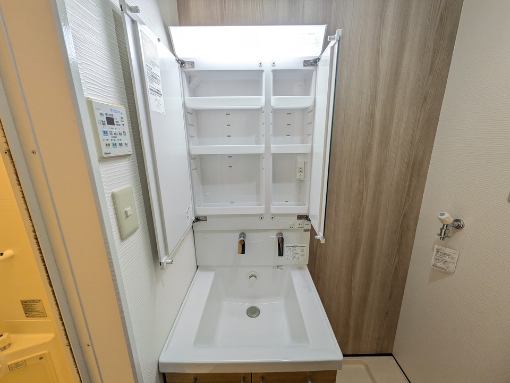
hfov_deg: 102.1
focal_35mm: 14
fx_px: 206
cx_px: 255
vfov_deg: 85.7
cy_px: 192
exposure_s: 1/60
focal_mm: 1.83
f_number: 2.2
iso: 89
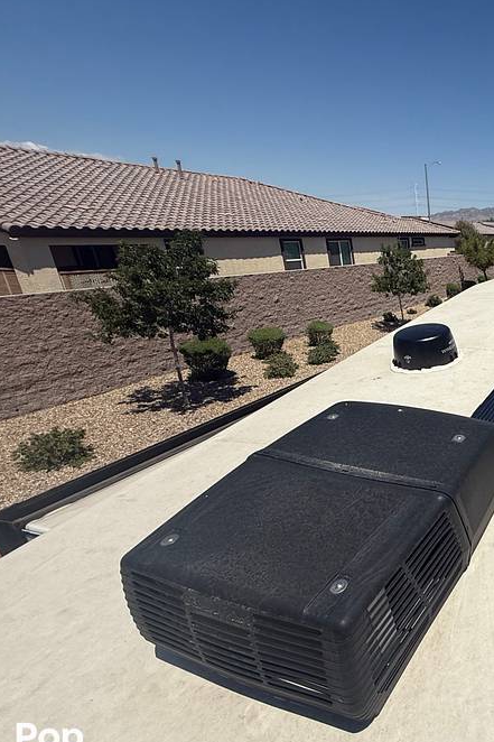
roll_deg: -1.5
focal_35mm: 22
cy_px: 390
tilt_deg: -19.4
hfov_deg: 43.1
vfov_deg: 78.5
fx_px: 453
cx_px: 554
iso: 50
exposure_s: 1/6173
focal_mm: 2.22
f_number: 2.2
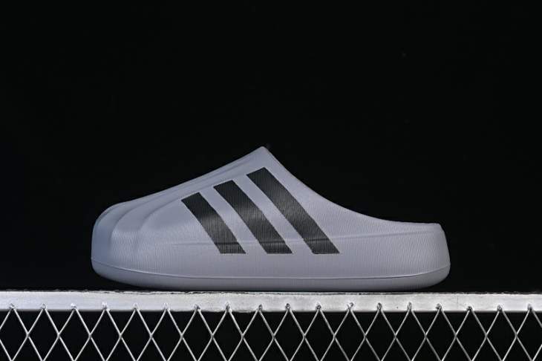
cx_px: 271
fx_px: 1129
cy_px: 180
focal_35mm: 75
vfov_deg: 18.2
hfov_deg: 27.0
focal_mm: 50
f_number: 7.1
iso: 160
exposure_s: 1/80
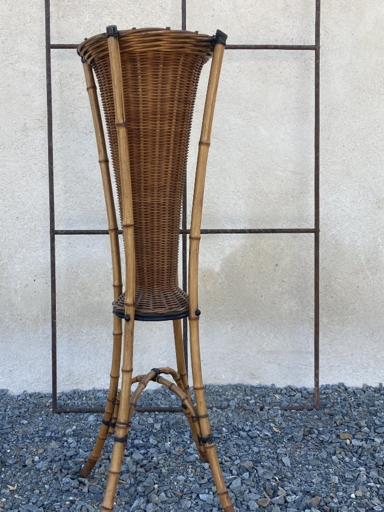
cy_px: 270
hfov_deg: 36.6
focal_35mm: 39
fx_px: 577
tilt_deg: -6.7
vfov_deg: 47.9
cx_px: 147
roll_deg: -2.5
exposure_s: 1/302
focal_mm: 3.99
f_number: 1.8
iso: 20
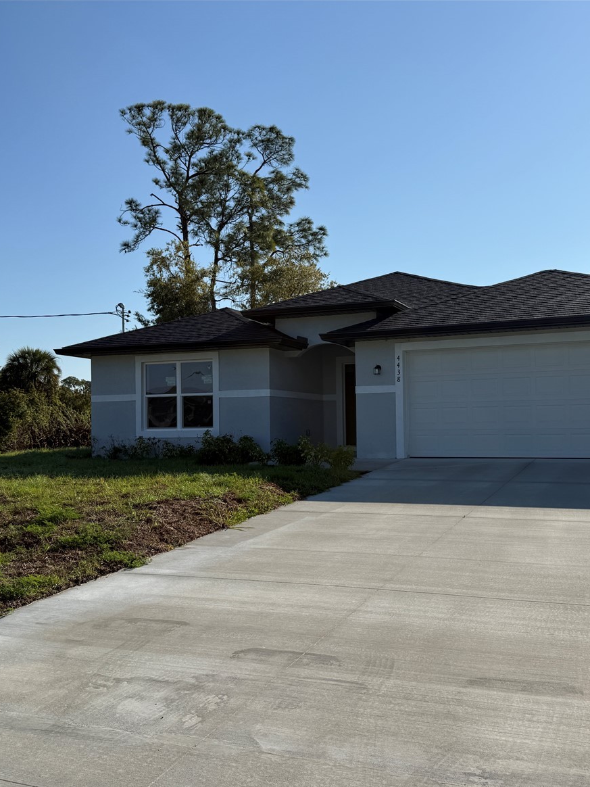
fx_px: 750
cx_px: 314
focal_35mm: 33
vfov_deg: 55.3
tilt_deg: +3.3
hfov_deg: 42.9
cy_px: 405
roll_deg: +0.7
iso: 80
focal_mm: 6.76
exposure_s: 1/8130
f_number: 1.78
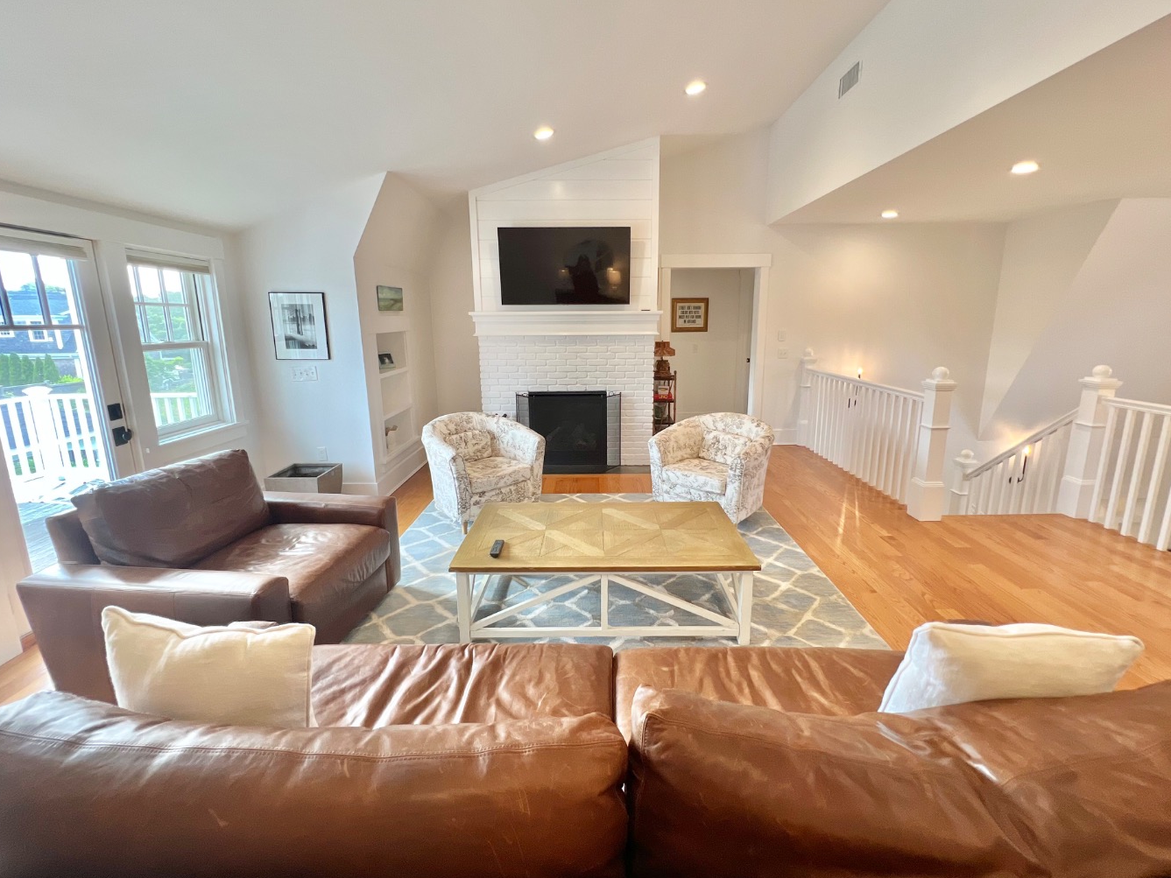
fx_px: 474
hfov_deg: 102.0
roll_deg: +0.1
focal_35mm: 14
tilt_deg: -11.9
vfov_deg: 85.6
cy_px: 422
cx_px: 596
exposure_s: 1/120
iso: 125
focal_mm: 1.57
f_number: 1.8
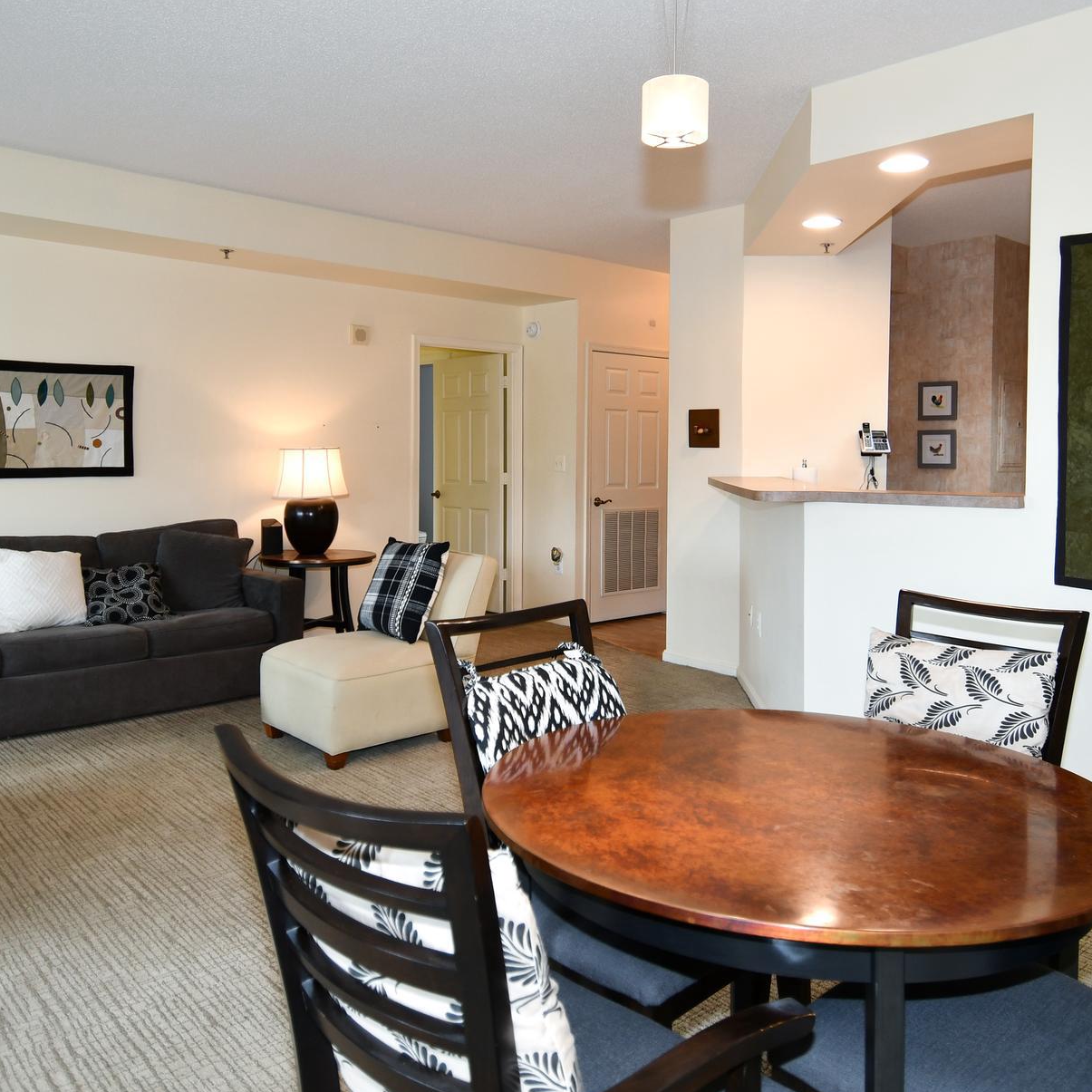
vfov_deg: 60.8
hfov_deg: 60.9
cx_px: 505
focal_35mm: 26
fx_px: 928
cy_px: 487
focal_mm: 12
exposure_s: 1/60
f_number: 4
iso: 280
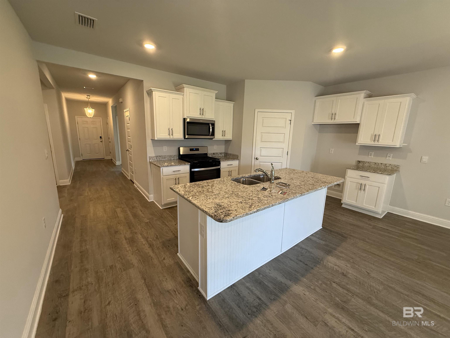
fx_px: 182
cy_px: 169
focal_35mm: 14
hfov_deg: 102.1
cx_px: 225
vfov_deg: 85.7
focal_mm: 2.22
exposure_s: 1/120
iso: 320
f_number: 2.2
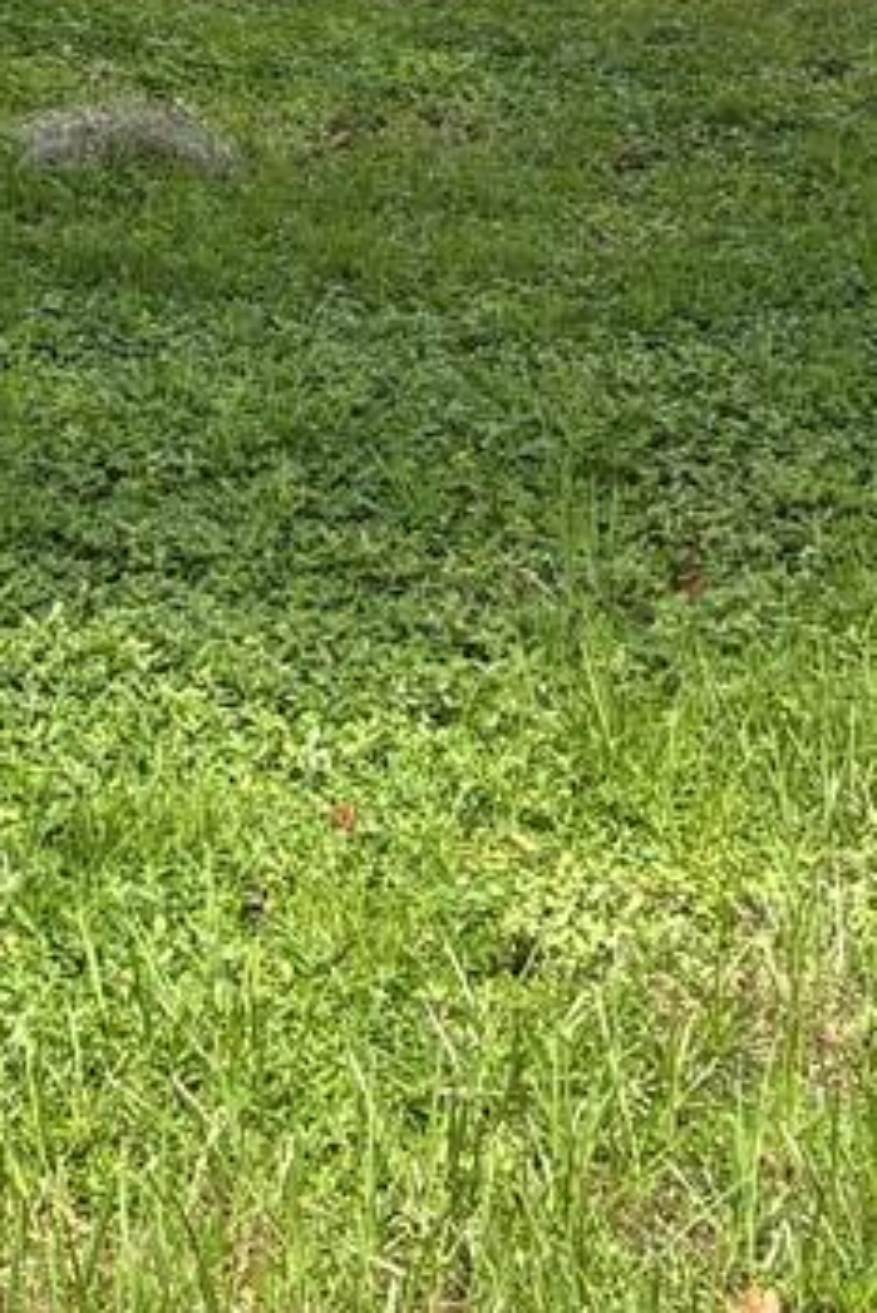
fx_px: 4526
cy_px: -865
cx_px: -489
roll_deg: +0.0
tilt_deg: +1.4
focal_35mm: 124
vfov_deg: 14.9
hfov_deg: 10.6
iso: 64
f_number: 1.6
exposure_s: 1/724
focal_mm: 5.96
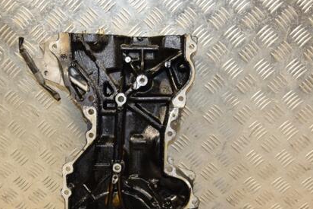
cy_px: 147
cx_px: 126
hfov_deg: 32.8
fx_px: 530
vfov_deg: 22.1
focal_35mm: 61
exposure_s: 1/160
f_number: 5
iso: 800
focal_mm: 28
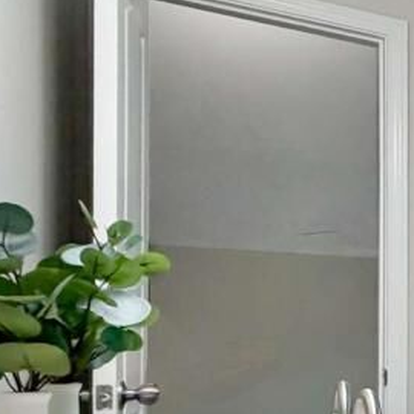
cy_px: 362
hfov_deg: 17.5
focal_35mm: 55
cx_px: 888
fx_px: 744
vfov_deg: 29.9
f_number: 2.2
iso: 250
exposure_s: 1/120
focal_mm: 2.22
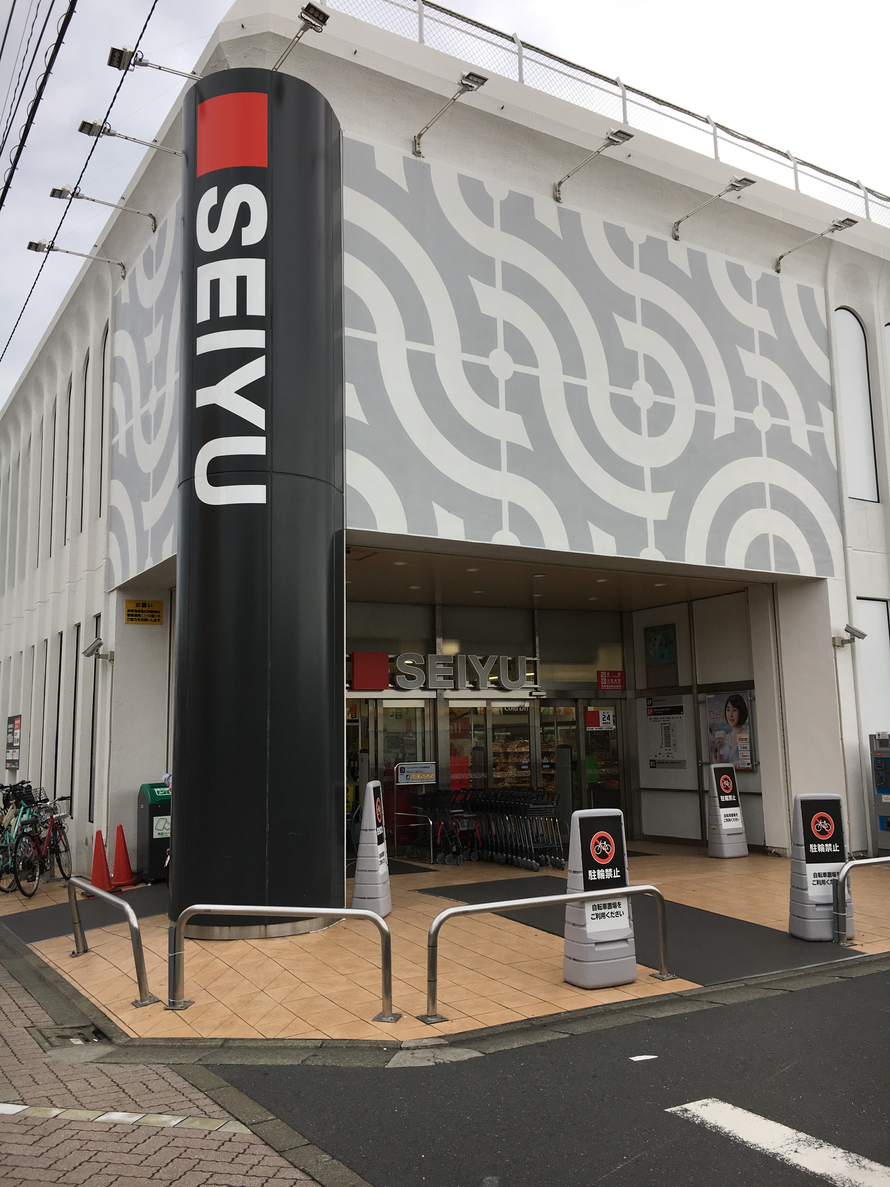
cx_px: 445
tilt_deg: +9.6
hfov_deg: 48.2
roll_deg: +0.7
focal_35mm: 29
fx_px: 994
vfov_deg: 61.7
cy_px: 594
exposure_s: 1/379
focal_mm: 4.15
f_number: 2.2
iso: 25
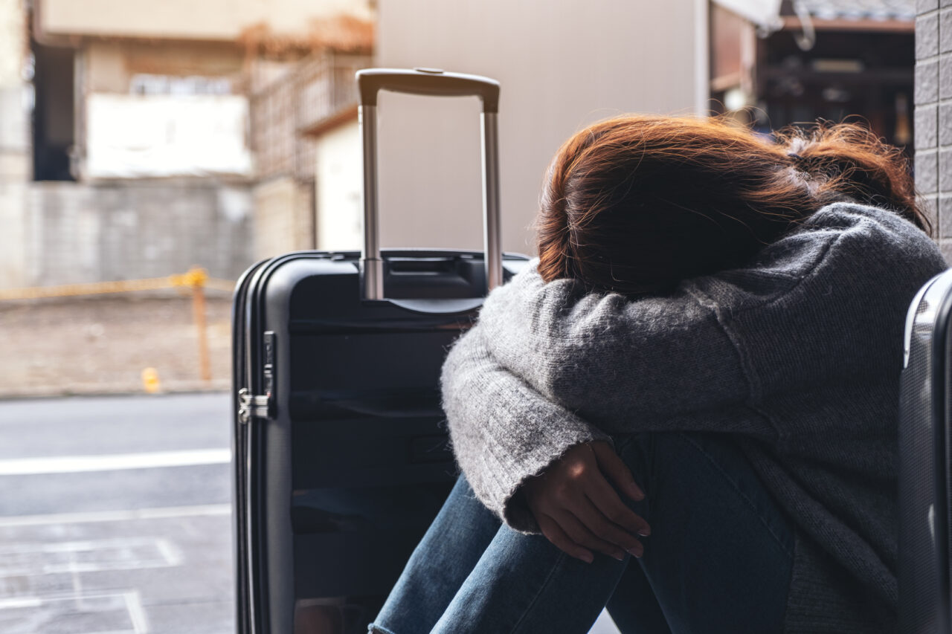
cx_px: 476
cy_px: 317
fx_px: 1348
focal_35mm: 51
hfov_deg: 38.9
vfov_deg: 26.5
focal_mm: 34.2
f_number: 2.8
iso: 250
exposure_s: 1/50
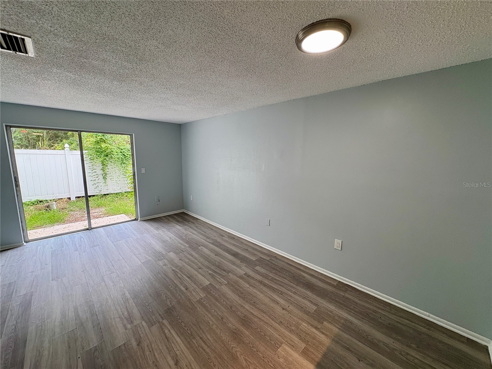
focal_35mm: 14
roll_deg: +0.4
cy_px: 184
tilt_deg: -8.2
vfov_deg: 85.7
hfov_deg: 102.1
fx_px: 199
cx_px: 246
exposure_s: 1/120
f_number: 2.2
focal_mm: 2.22
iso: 80
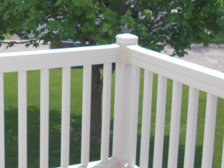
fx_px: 511
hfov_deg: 23.9
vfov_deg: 18.4
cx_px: 15
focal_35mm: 79
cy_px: 25
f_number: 2.8
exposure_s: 1/800
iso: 50
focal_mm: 6.3
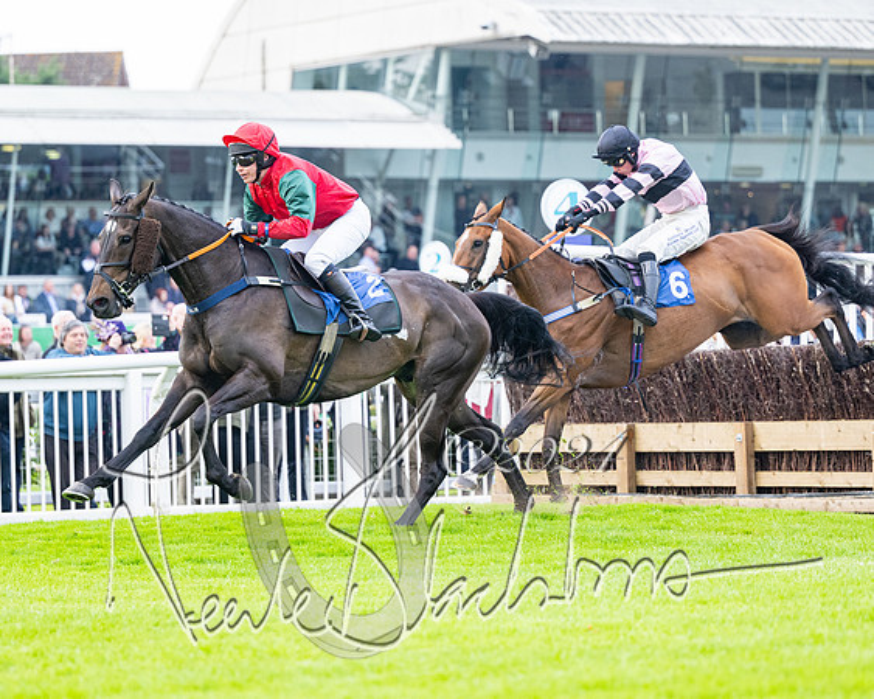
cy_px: 353
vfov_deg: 9.4
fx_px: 4268
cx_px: 480
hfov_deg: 11.7
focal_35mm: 165
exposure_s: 1/1250
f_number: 2.8
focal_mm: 115
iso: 800
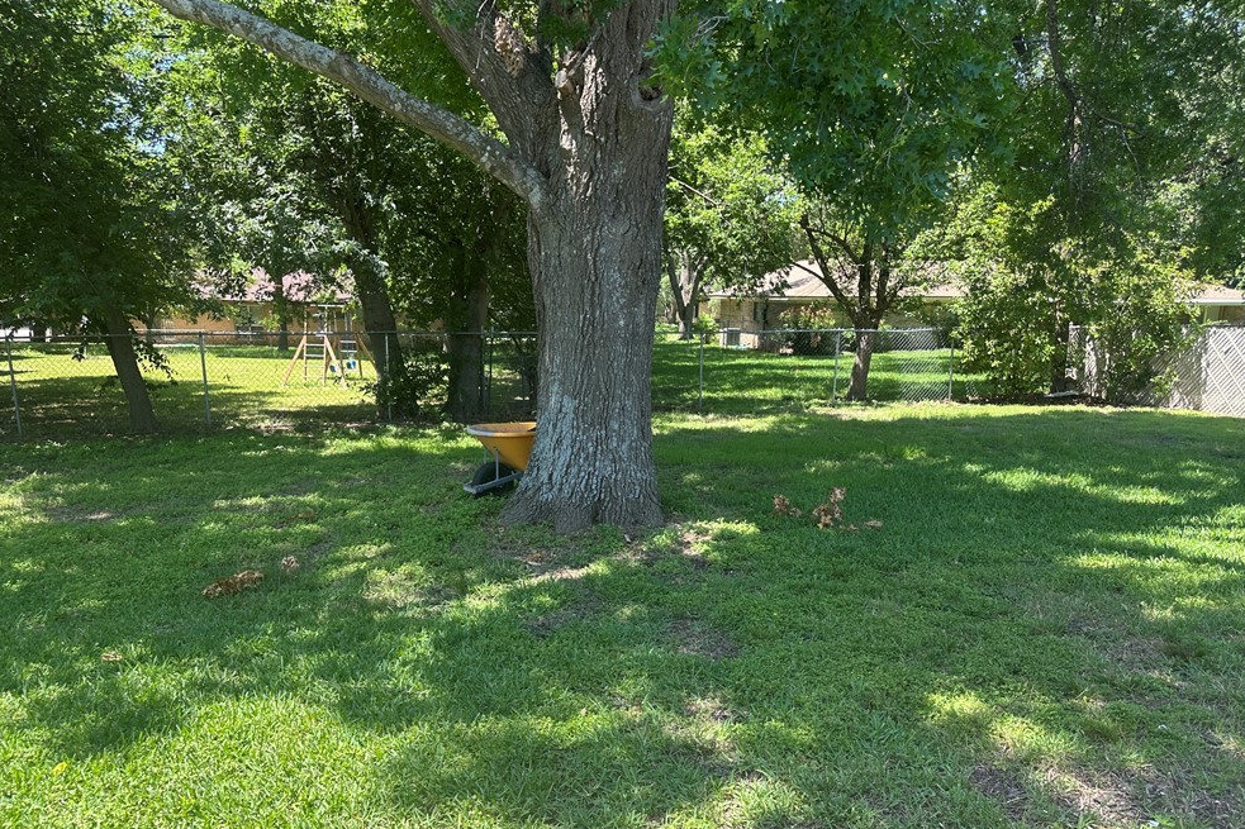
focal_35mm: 26
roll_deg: -1.9
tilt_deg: -11.2
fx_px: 899
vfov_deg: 49.3
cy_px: 481
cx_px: 605
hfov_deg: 69.4
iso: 80
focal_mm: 6.86
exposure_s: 1/580
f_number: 1.78
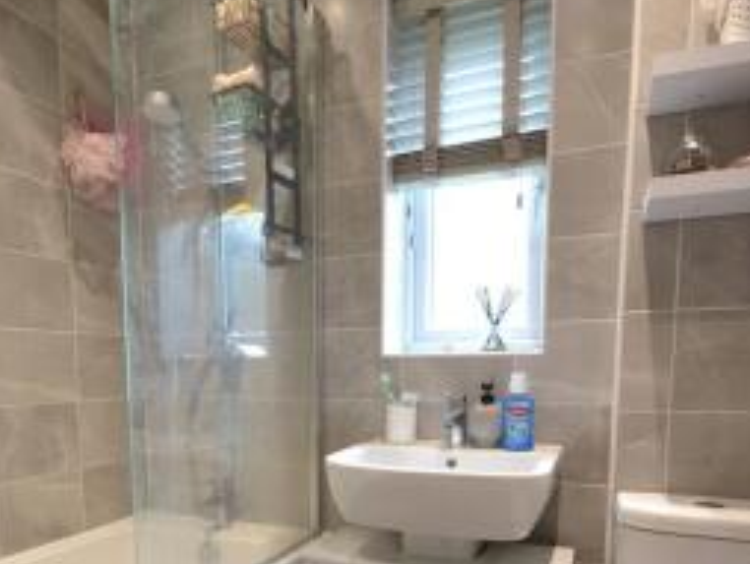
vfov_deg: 49.4
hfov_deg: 65.1
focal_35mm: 27
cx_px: 340
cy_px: 421
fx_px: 586
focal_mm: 10
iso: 400
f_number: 4
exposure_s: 1/60
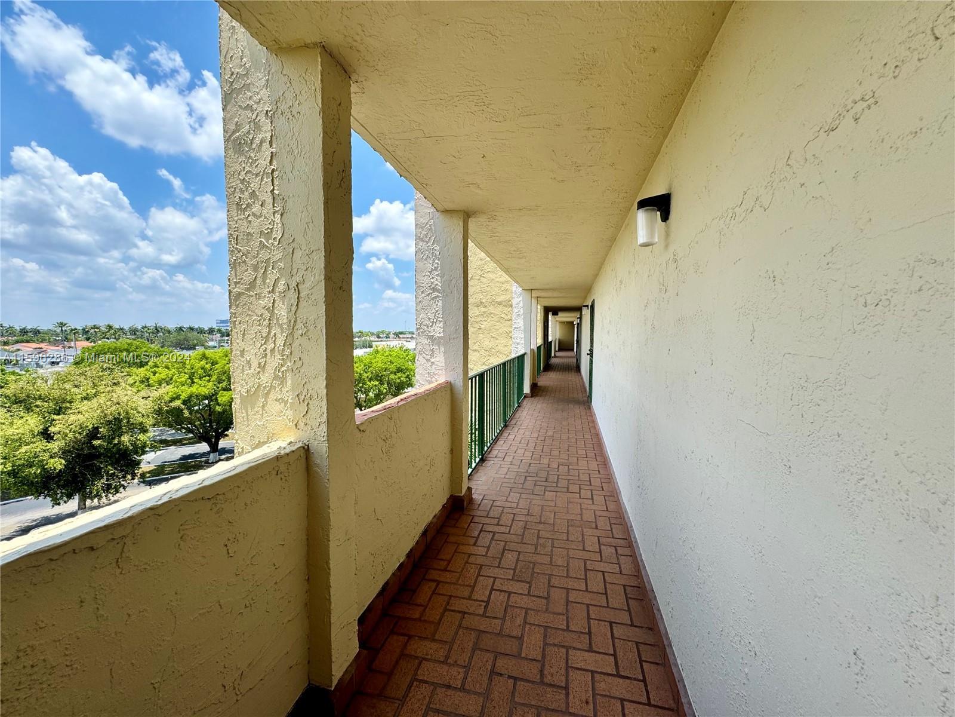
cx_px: 478
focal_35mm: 14
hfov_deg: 102.1
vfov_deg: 85.7
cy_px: 358
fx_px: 386
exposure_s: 1/910
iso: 50
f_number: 2.2
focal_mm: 2.22
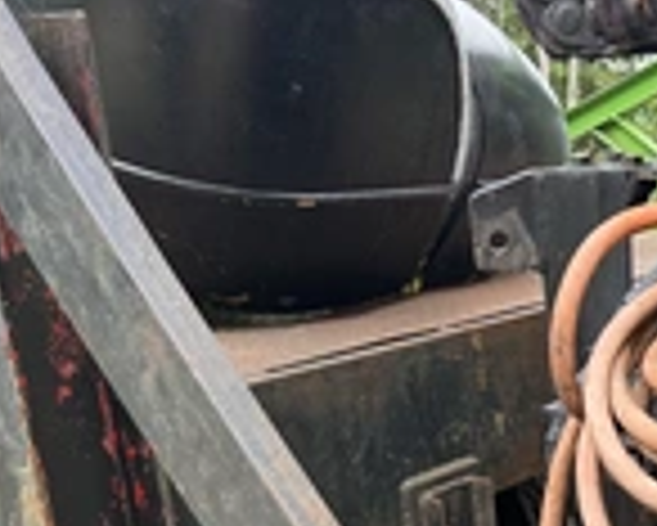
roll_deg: -2.5
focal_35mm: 64
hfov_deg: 27.5
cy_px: 522
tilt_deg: -15.2
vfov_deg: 22.9
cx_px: 684
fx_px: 1245
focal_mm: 6.76
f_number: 1.78
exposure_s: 1/208
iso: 80
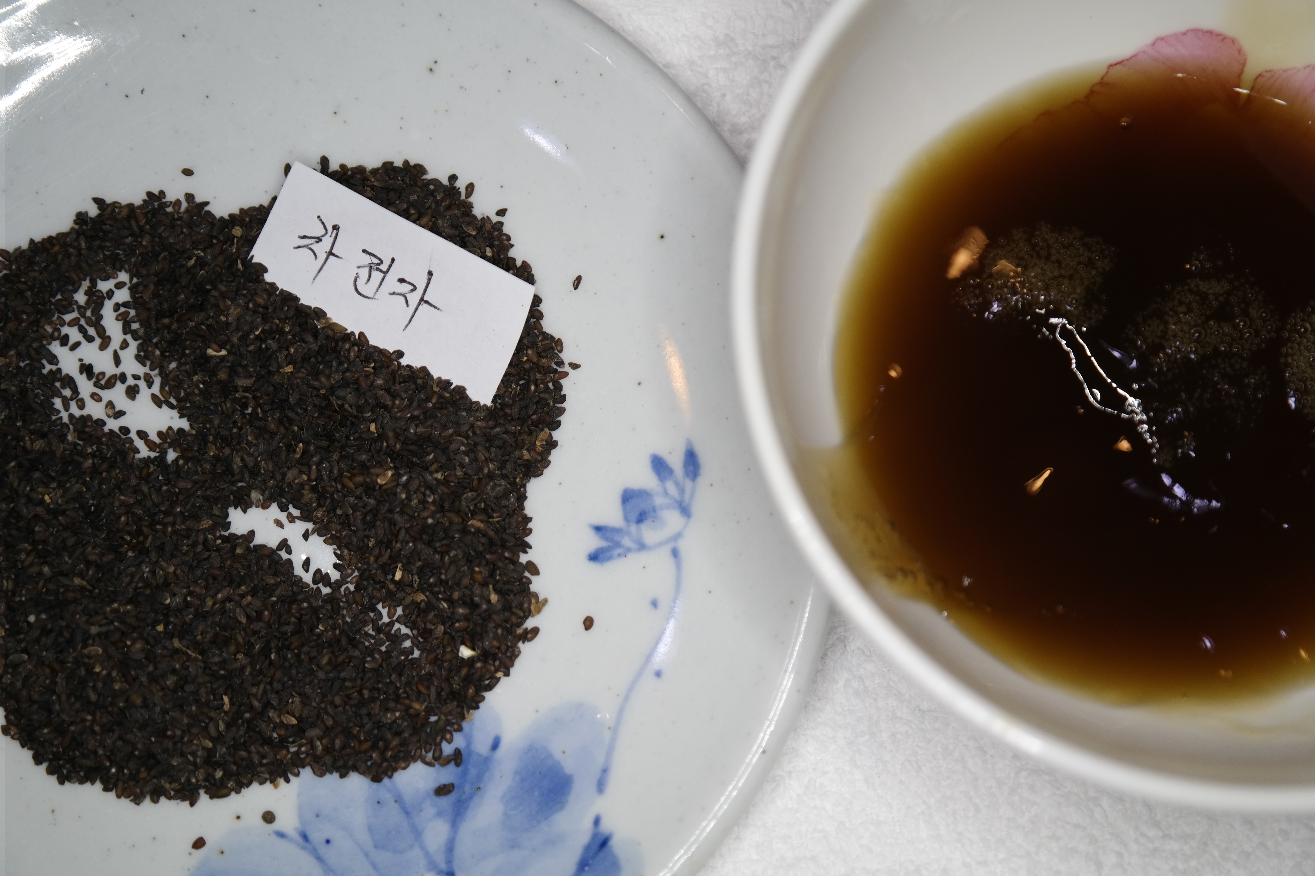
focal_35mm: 64
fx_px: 2338
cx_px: 658
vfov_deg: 21.2
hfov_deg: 31.4
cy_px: 438
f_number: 5
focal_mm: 42
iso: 200
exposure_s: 1/100
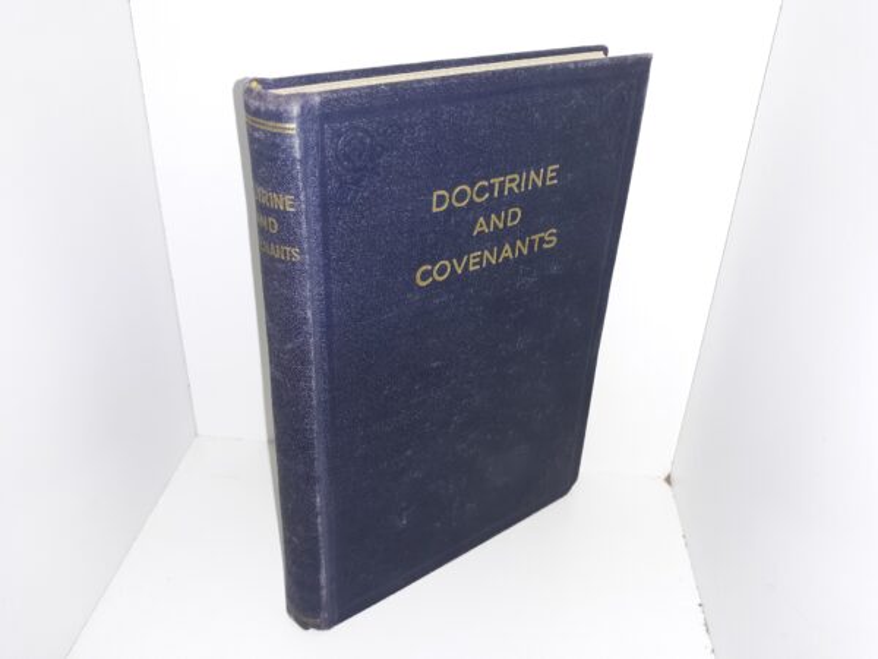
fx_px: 710
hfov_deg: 63.4
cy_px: 330
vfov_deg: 49.7
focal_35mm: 28
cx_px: 439
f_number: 1.7
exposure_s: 1/120
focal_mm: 3.7
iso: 64
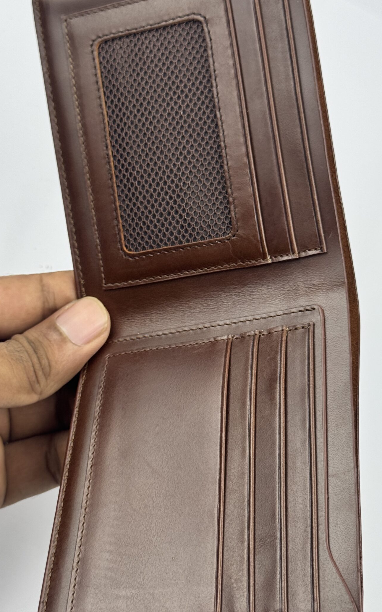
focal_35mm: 63
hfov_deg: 20.6
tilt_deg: -54.5
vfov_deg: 32.5
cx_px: 224
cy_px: 310
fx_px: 1050
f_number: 1.78
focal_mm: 6.76
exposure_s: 1/256
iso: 64
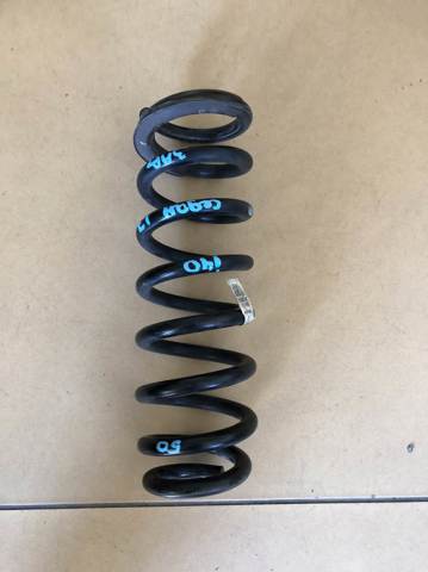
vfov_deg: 63.5
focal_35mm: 28
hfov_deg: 49.7
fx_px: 462
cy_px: 286
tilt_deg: -82.8
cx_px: 214
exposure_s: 1/15
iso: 50
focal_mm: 4
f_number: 1.8
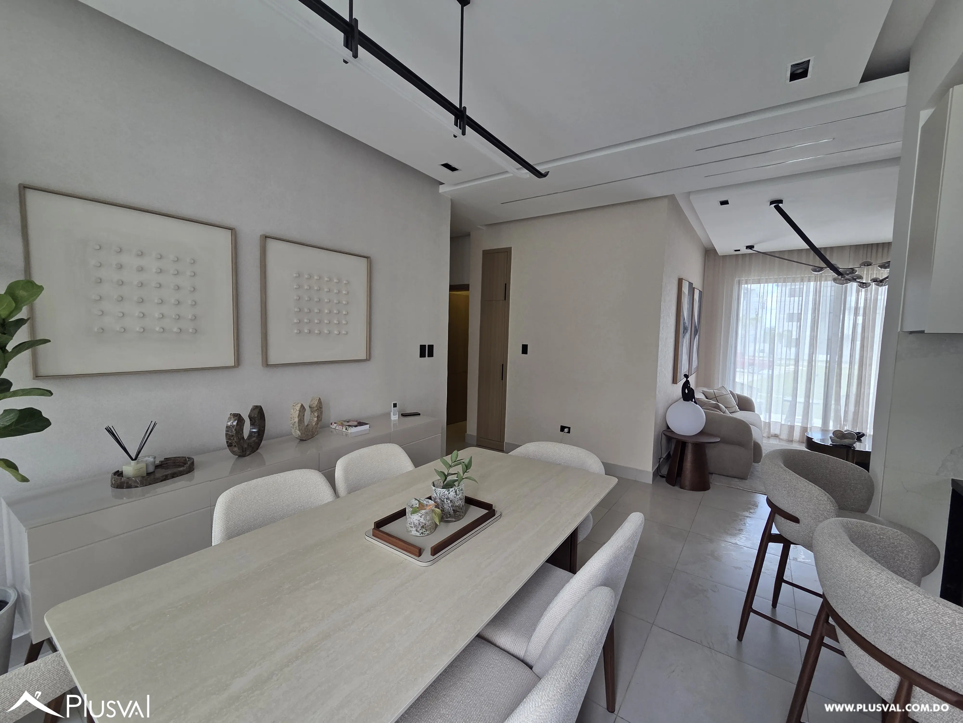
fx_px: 362
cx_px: 482
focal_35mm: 13
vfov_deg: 89.9
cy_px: 362
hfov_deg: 106.2
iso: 125
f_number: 2.2
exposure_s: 1/120
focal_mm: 2.2
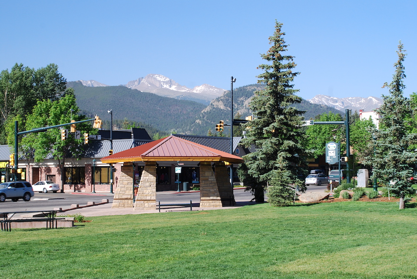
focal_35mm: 72
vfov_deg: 19.0
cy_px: 140
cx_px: 208
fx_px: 835
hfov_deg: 28.0
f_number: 9
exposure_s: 1/100
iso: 200
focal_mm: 48
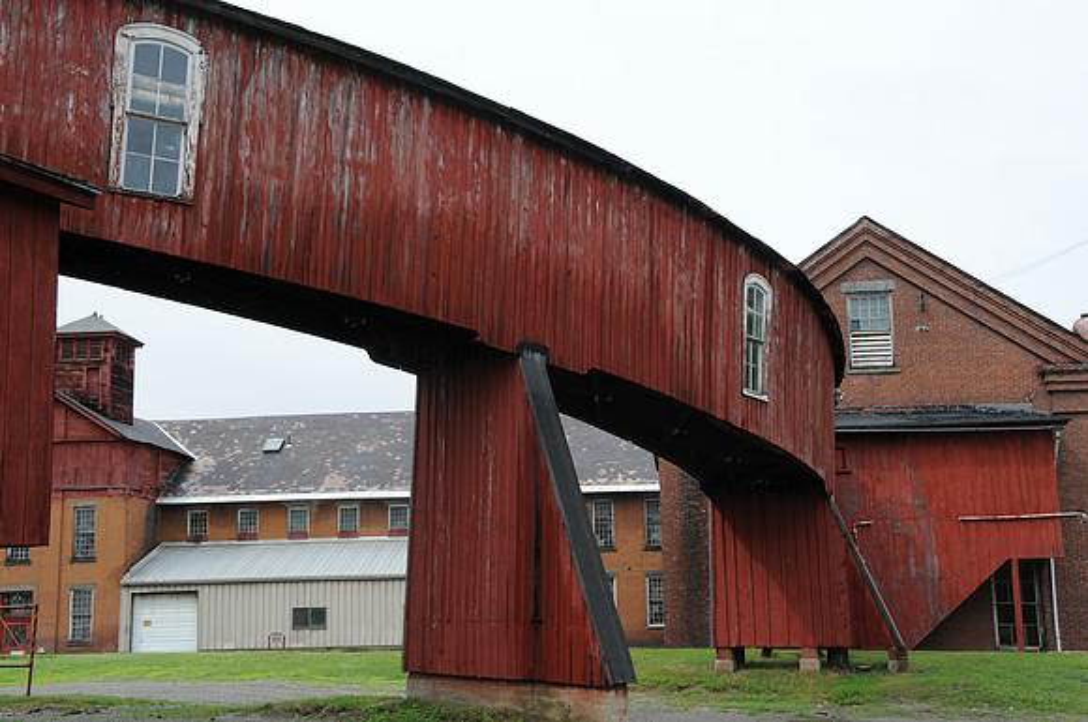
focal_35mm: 48
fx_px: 1449
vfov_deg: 28.0
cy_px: 361
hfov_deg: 41.2
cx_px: 544
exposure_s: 1/250
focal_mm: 32
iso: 200
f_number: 8
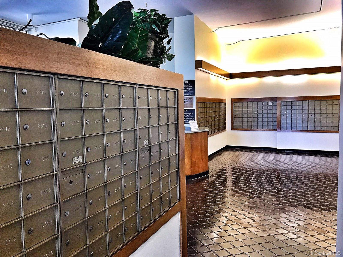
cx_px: 172
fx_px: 277
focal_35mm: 28
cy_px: 128
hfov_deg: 63.4
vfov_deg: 49.7
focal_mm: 3.99
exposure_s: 1/20
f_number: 1.8
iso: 40
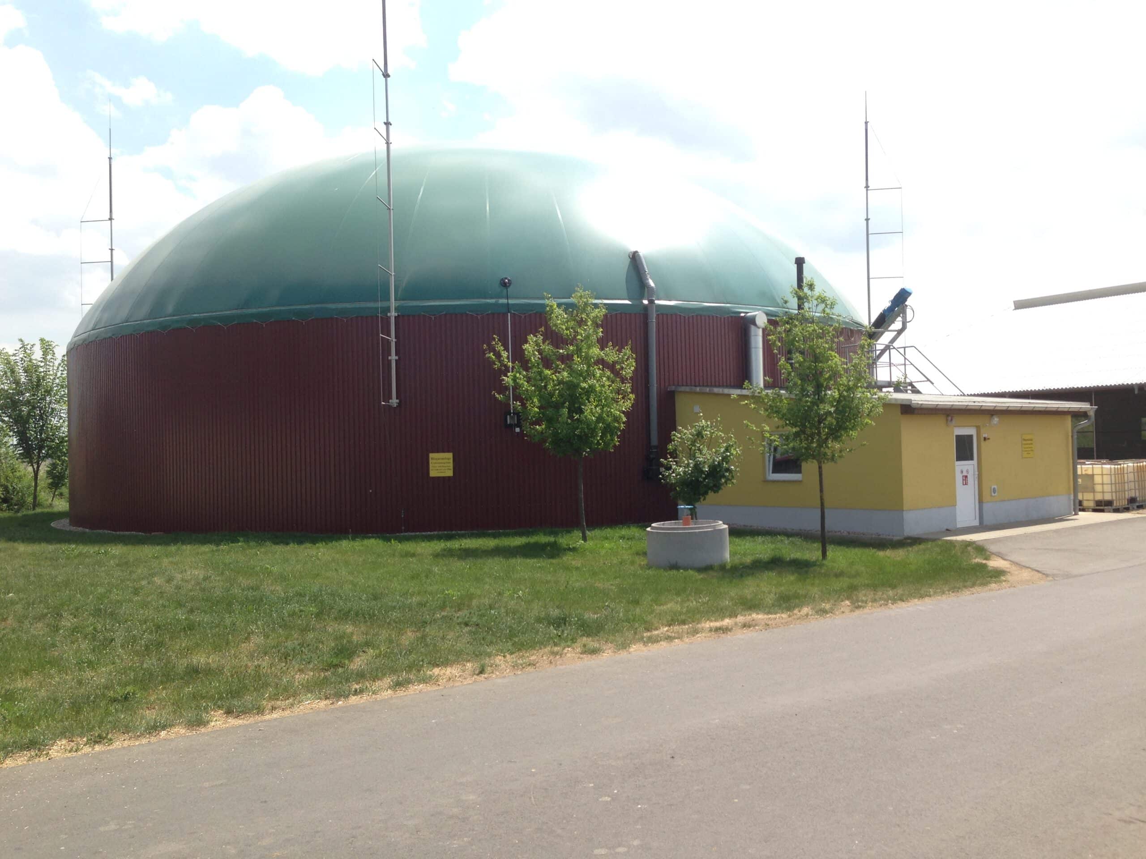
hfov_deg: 55.4
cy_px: 430
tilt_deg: +0.5
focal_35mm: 33
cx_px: 573
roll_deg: -0.5
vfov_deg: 42.9
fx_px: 1093
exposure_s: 1/1130
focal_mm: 4.12
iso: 50
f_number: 2.4
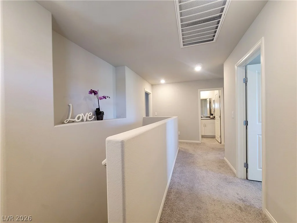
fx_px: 112
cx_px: 148
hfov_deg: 106.2
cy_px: 112
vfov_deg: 89.9
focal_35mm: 13
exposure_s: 1/60.2
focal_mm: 2.2
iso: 320
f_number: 2.2
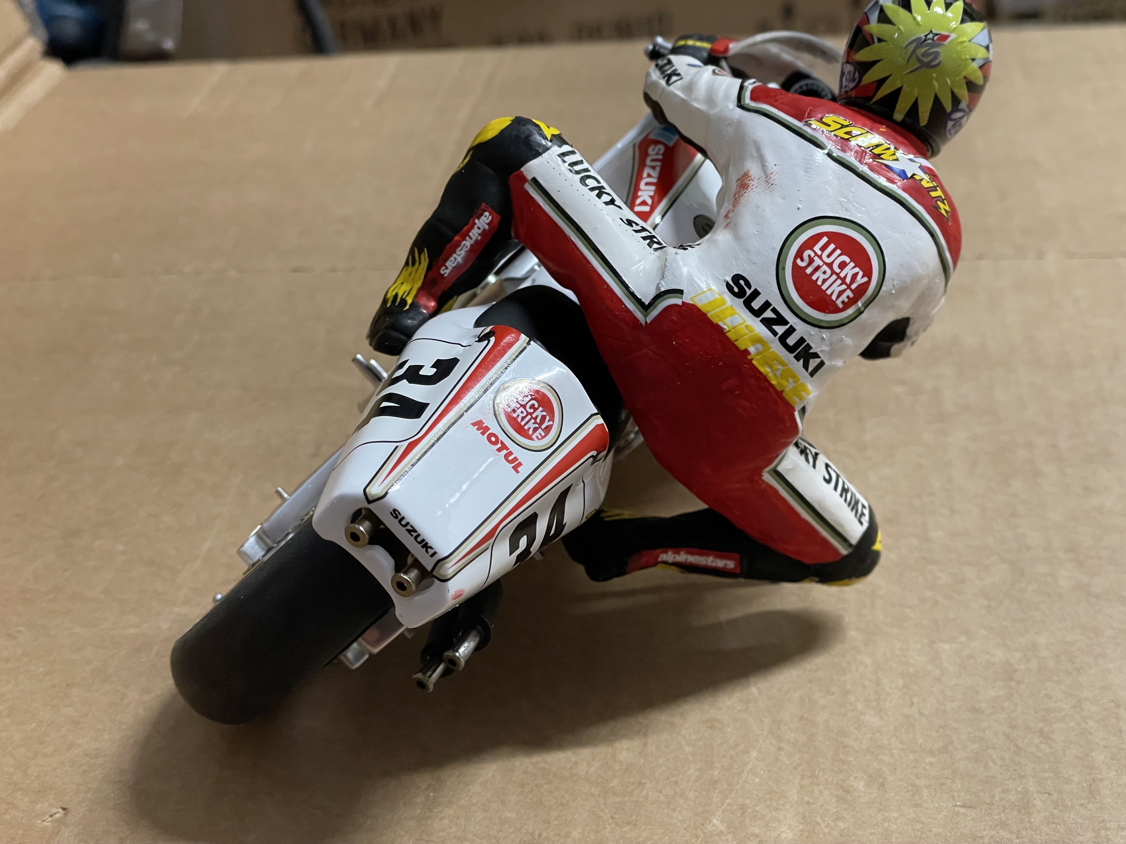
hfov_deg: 36.8
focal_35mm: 52
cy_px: 422
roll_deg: +5.8
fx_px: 1691
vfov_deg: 28.0
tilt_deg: -33.0
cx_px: 563
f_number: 2
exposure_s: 1/50
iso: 320
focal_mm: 6
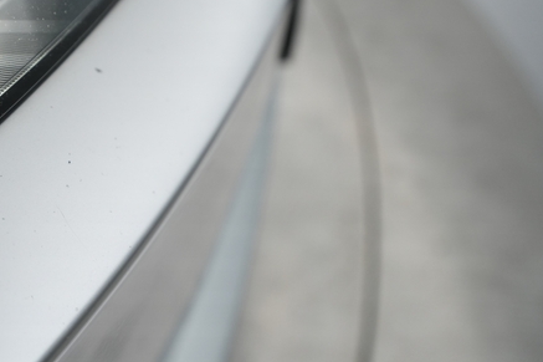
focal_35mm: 41
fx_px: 618
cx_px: 171
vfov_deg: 32.4
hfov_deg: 46.5
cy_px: 124
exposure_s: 1/100
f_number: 4.5
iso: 2000
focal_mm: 28
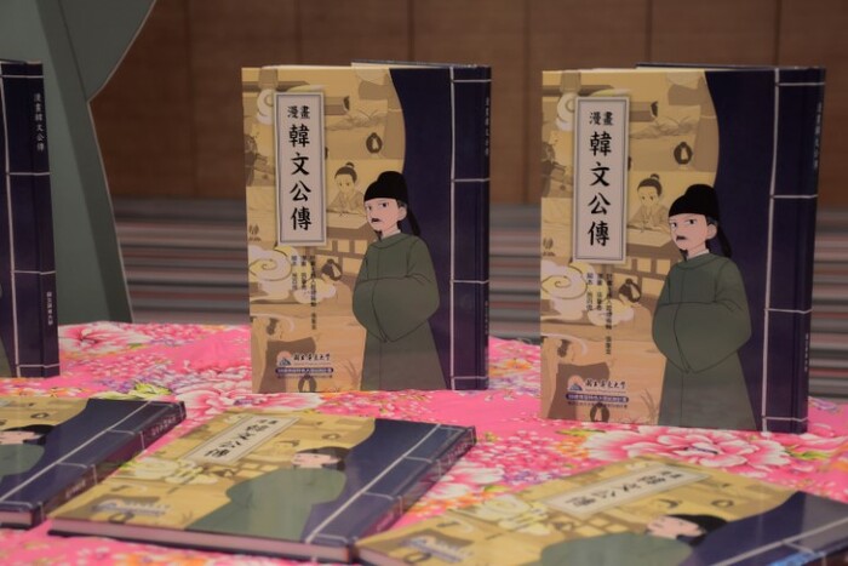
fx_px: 1590
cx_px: 424
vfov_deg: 20.2
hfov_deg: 29.9
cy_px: 283
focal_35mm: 68
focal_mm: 45
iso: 800
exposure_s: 1/30
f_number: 5.6
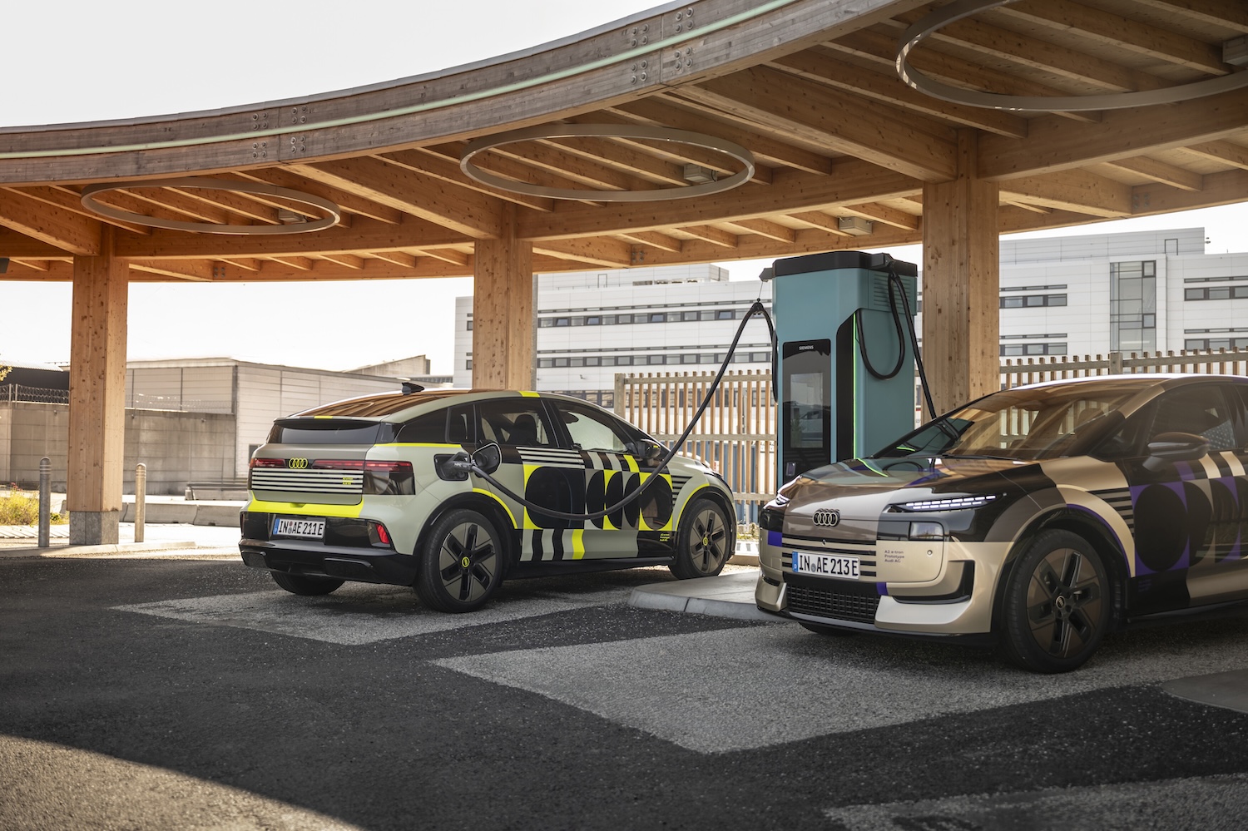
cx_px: 624
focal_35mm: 38
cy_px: 416
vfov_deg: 35.0
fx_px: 1317
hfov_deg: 50.7
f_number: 2.8
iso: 64
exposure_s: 1/125
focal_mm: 38
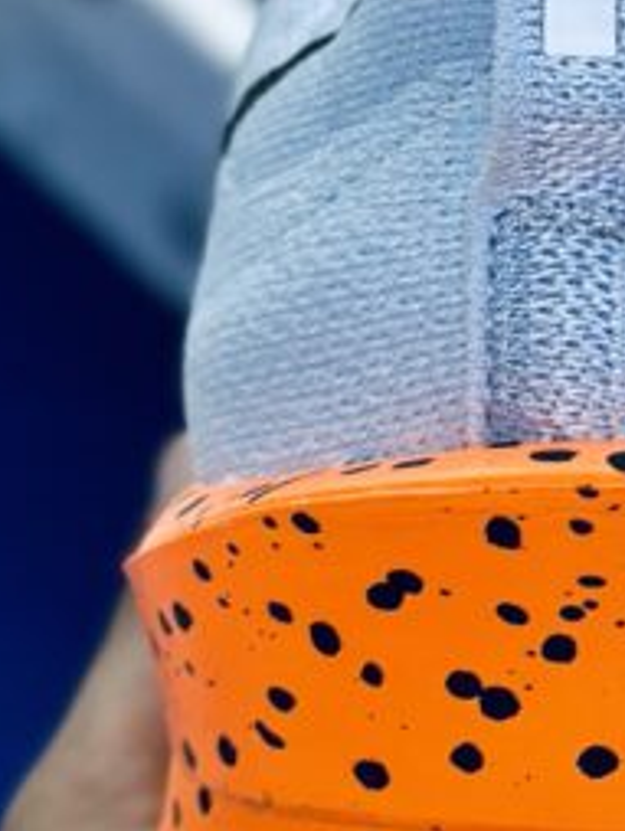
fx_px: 4230
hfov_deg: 8.4
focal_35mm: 176
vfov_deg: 11.2
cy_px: 371
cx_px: 596
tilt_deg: -54.2
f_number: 1.78
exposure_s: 1/129
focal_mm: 6.86
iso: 64
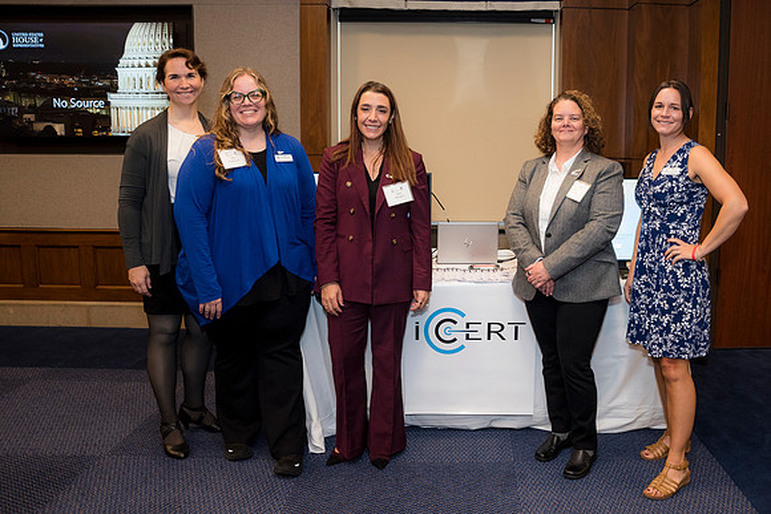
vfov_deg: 53.2
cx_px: 386
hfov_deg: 73.7
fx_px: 514
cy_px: 257
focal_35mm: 24
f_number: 5
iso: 1800
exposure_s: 1/125
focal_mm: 24
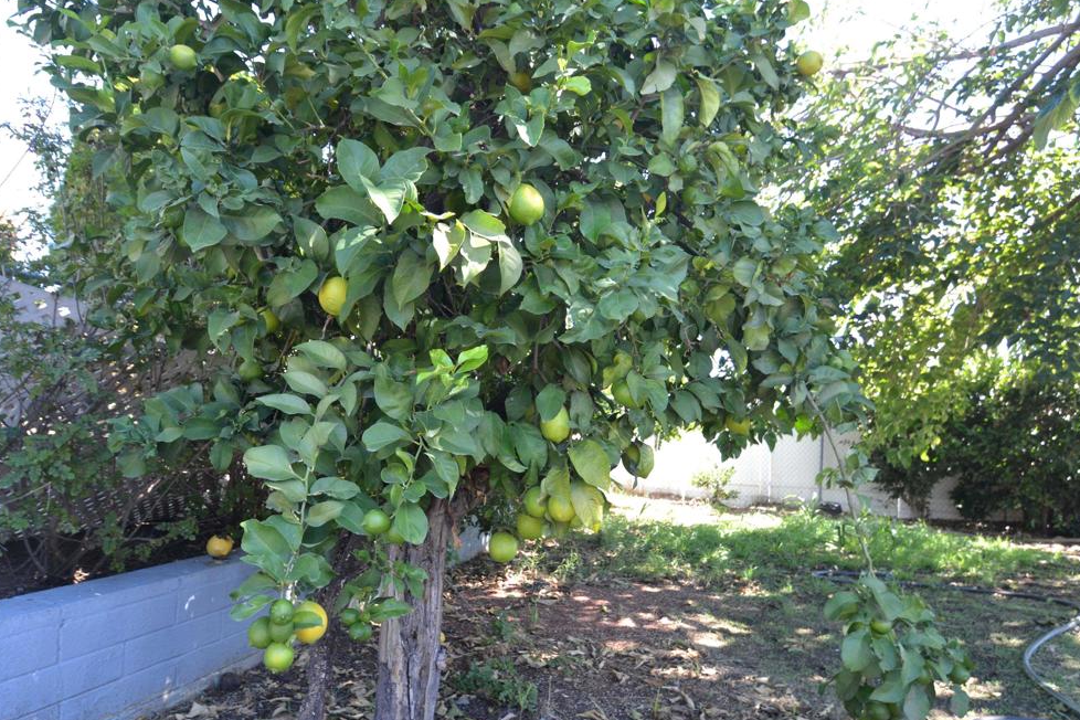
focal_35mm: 22
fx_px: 660
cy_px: 363
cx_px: 522
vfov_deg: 57.2
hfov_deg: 78.6
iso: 400
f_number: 5
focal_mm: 14
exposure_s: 1/100
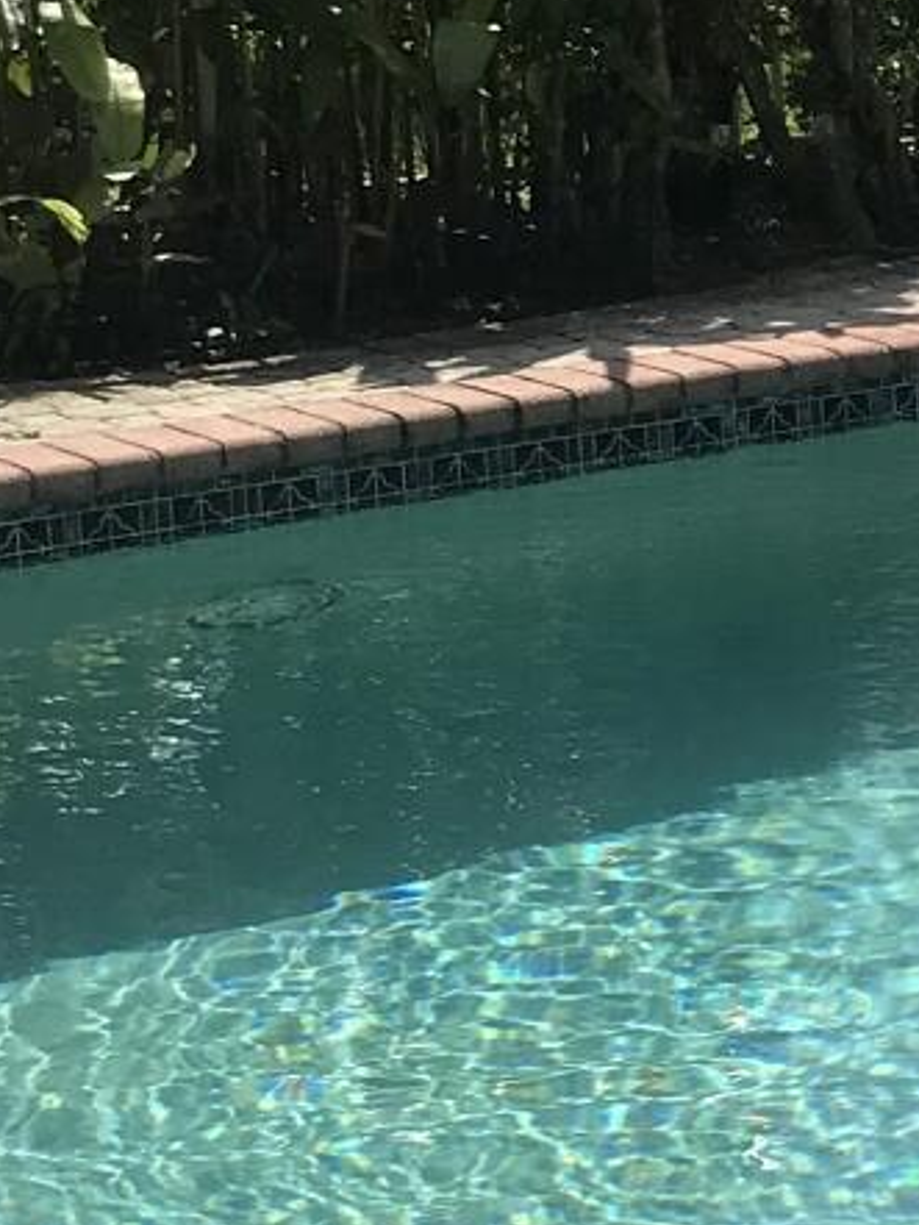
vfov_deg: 15.5
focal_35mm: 127
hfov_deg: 10.5
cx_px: 1980
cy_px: 556
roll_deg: +0.1
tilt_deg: -11.3
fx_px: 4493
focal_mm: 3.99
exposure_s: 1/3425
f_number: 1.8
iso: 20
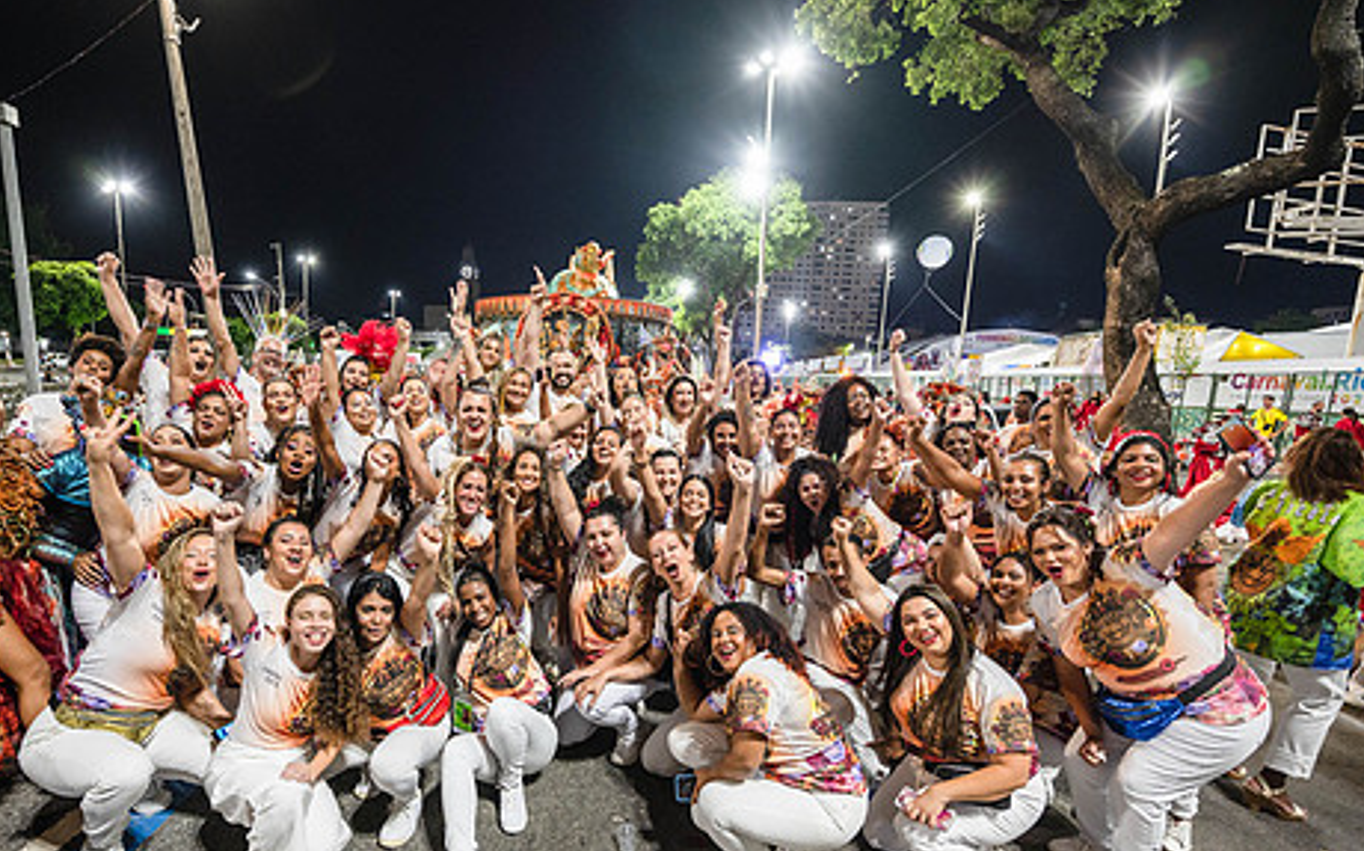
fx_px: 669
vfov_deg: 64.5
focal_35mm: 18
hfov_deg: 90.6
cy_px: 501
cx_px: 587
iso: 2000
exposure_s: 1/40
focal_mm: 14
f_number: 4
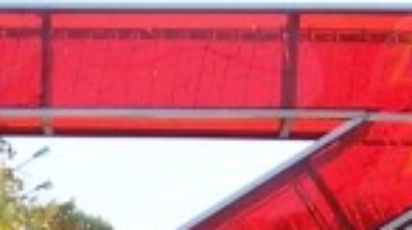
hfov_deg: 7.3
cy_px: 295
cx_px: -249
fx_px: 3151
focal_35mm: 289
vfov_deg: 4.2
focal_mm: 6.3
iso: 80
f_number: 3.9
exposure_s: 1/400
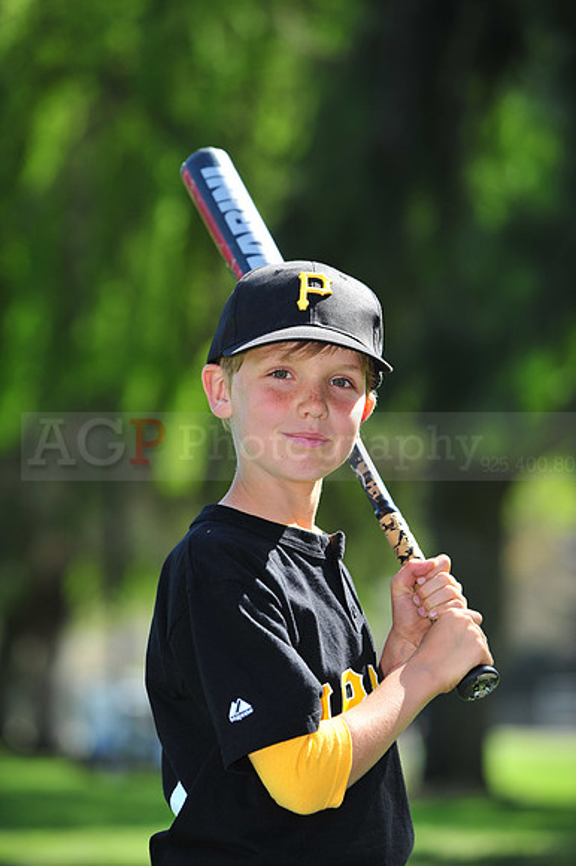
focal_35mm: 145
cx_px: 288
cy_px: 433
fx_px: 3484
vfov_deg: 14.2
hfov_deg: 9.5
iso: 200
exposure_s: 1/640
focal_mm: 145
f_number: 4.5
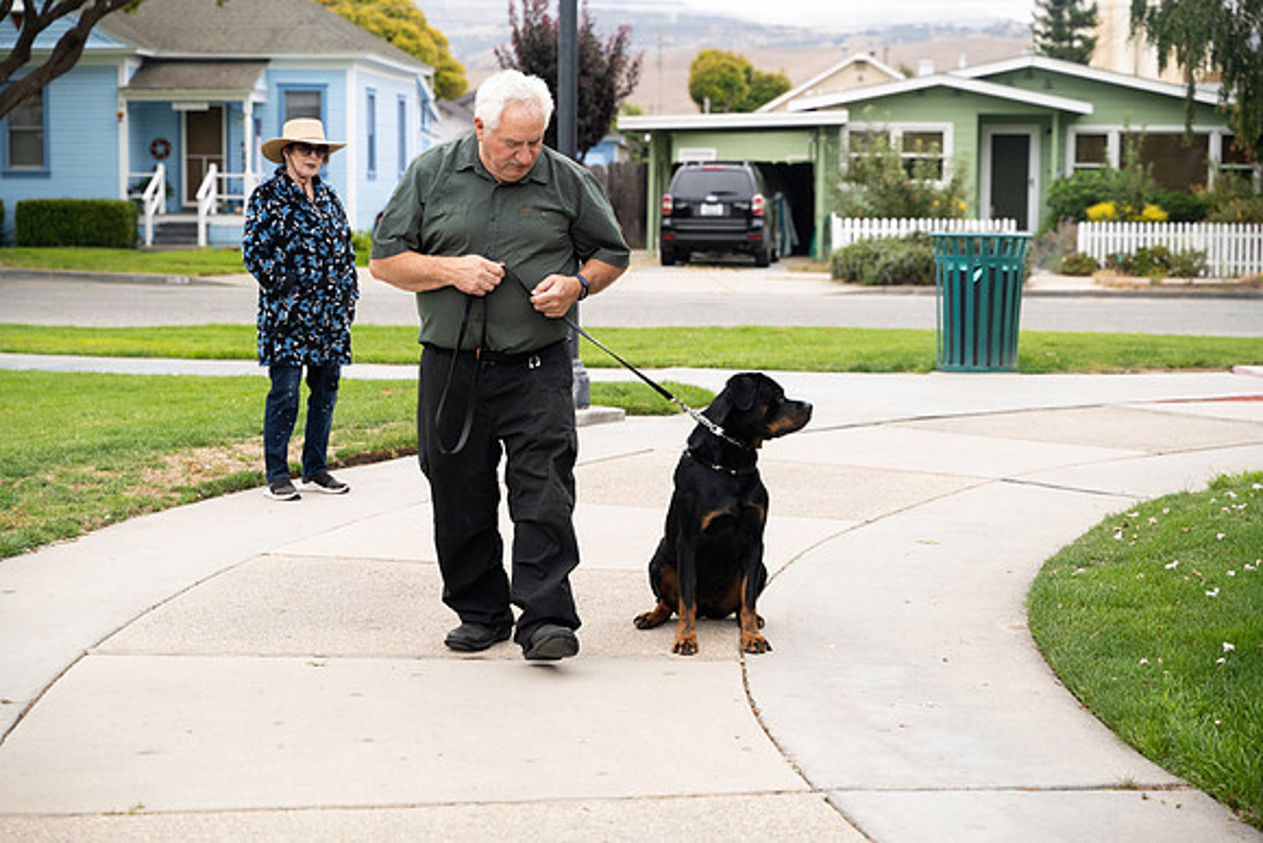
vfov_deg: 20.0
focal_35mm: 68
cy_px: 422
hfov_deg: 29.6
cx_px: 632
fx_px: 2386
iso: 640
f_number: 4
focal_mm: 68
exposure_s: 1/500
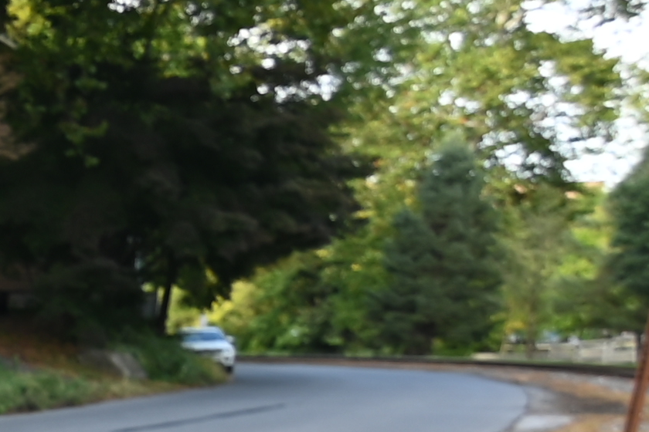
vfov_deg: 14.6
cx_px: -720
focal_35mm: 89
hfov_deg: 16.3
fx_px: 1604
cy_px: 592
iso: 100
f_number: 2.8
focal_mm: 13
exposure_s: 1/320
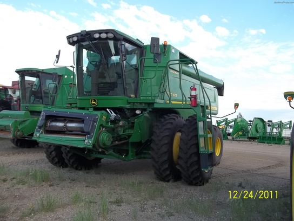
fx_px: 272
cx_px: 147
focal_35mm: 32
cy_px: 110
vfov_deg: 44.2
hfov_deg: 56.8
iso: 64
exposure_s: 1/320
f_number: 2.9
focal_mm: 5.7
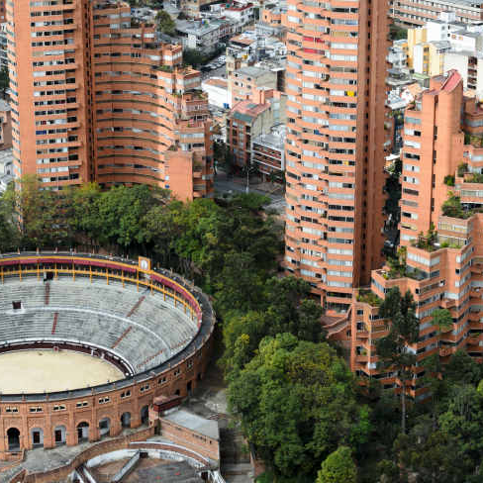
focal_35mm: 90
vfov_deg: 19.3
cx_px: 174
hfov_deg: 19.3
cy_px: 166
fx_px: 1418
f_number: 6.3
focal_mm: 35
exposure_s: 1/400
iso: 100
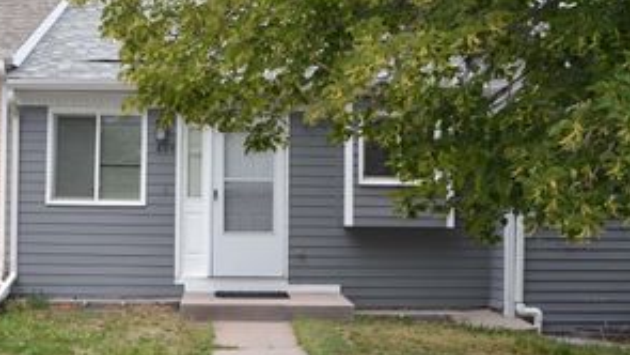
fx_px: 802
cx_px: 263
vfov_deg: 24.9
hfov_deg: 42.7
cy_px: 181
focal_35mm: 48
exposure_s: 1/200
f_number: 4.5
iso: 100
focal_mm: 18
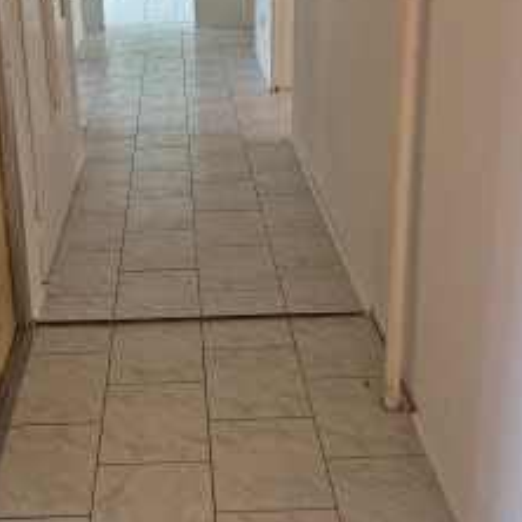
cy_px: 59
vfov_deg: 38.3
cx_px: 181
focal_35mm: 41
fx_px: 699
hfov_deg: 40.5
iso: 200
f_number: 1.8
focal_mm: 5.4
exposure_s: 1/100
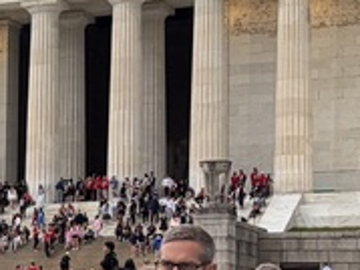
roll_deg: +0.5
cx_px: -278
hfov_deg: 12.2
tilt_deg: +3.0
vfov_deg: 9.8
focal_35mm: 149
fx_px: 1549
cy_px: 306
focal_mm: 5.96
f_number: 1.6
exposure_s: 1/130
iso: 80
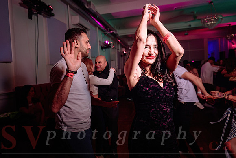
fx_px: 161
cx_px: 115
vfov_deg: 52.0
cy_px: 77
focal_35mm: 25
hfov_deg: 72.3
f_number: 3.2
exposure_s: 1/100
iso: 800
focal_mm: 24
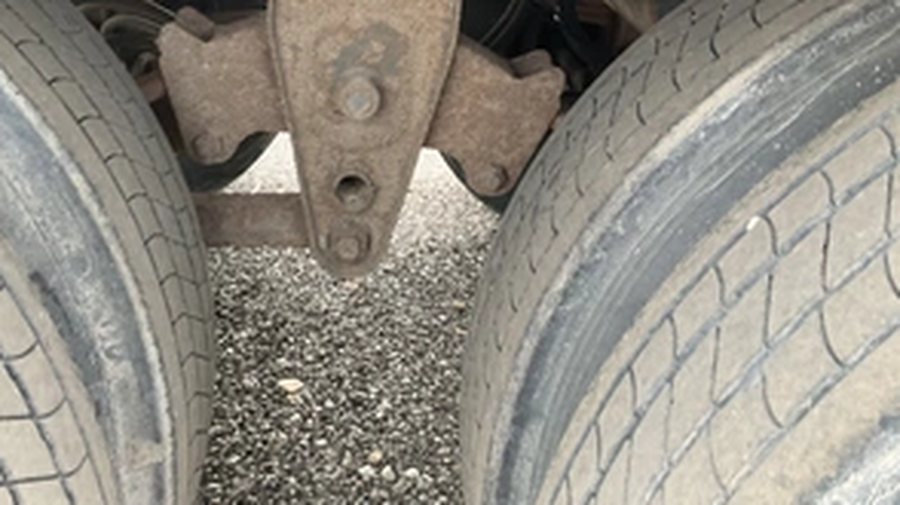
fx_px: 1026
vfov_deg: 26.9
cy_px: 77
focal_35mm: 43
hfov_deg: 47.2
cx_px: 380
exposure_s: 1/98
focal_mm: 3
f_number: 1.8
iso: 64
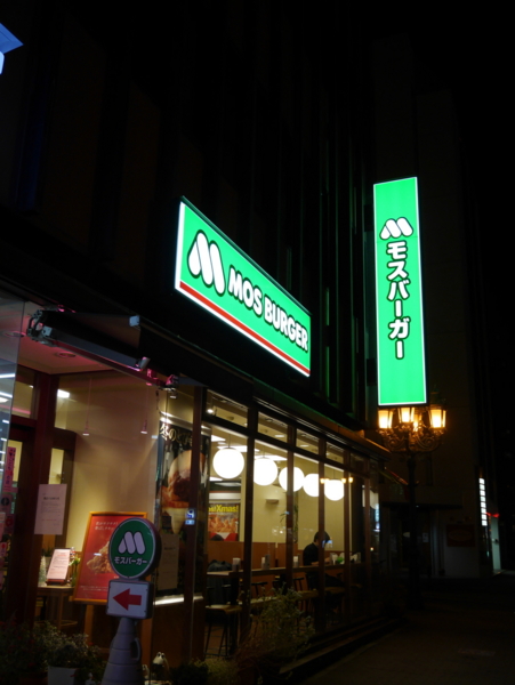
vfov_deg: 53.9
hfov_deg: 41.8
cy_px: 342
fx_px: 673
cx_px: 258
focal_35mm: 34
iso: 800
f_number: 4.1
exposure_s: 1/60
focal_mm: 17
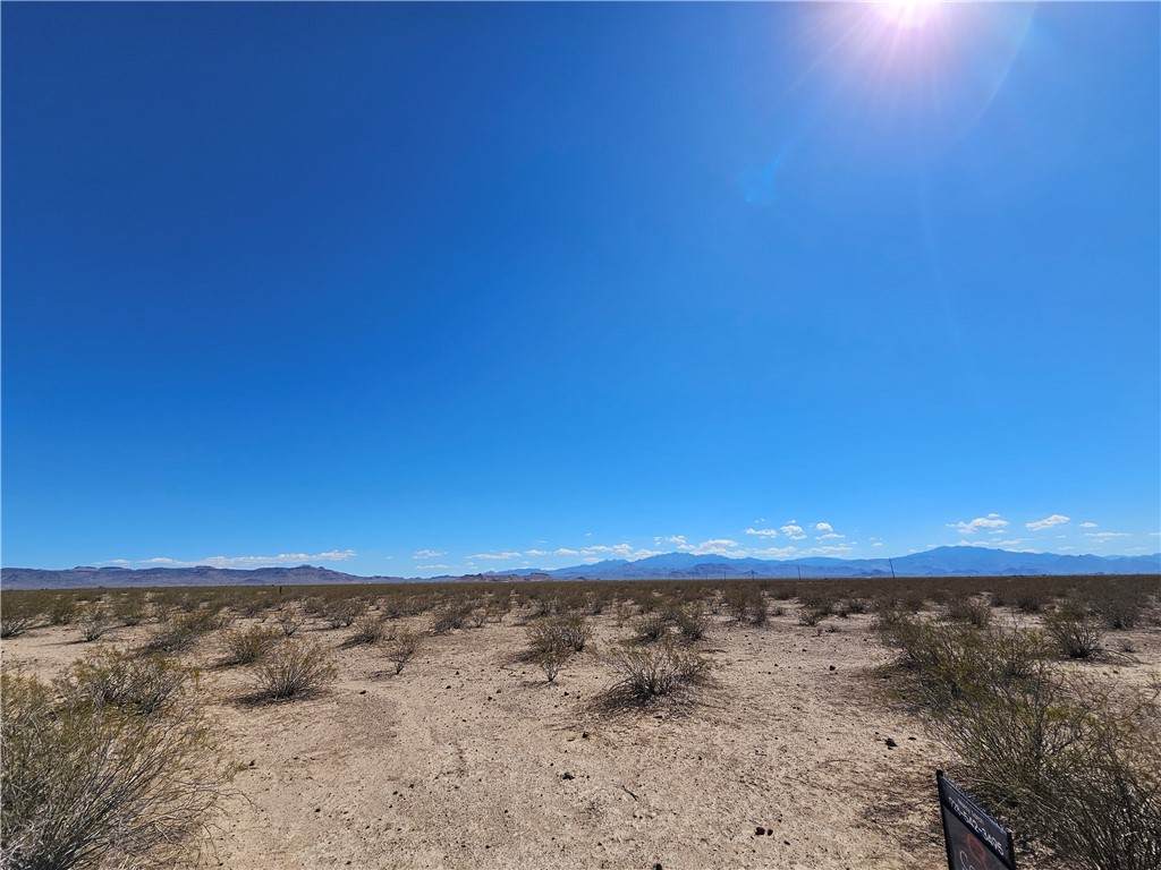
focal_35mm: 13
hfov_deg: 106.2
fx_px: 436
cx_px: 580
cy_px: 435
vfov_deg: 89.9
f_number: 2.2
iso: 50
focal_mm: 2.2
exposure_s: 1/4187
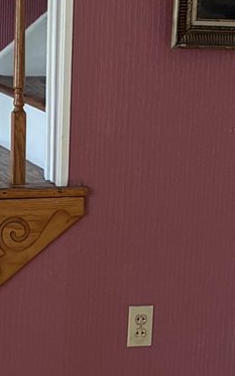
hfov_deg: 7.7
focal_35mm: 170
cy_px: 262
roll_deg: -2.9
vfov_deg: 12.3
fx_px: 1746
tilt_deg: -10.3
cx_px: 230
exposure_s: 1/61
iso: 125
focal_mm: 5.96
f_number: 1.6
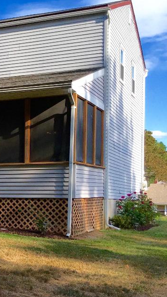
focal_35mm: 72
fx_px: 567
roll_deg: -0.8
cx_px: -119
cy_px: 196
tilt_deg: +0.8
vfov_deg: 29.2
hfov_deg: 14.9
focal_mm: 4.15
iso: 32
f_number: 2.2
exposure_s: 1/905
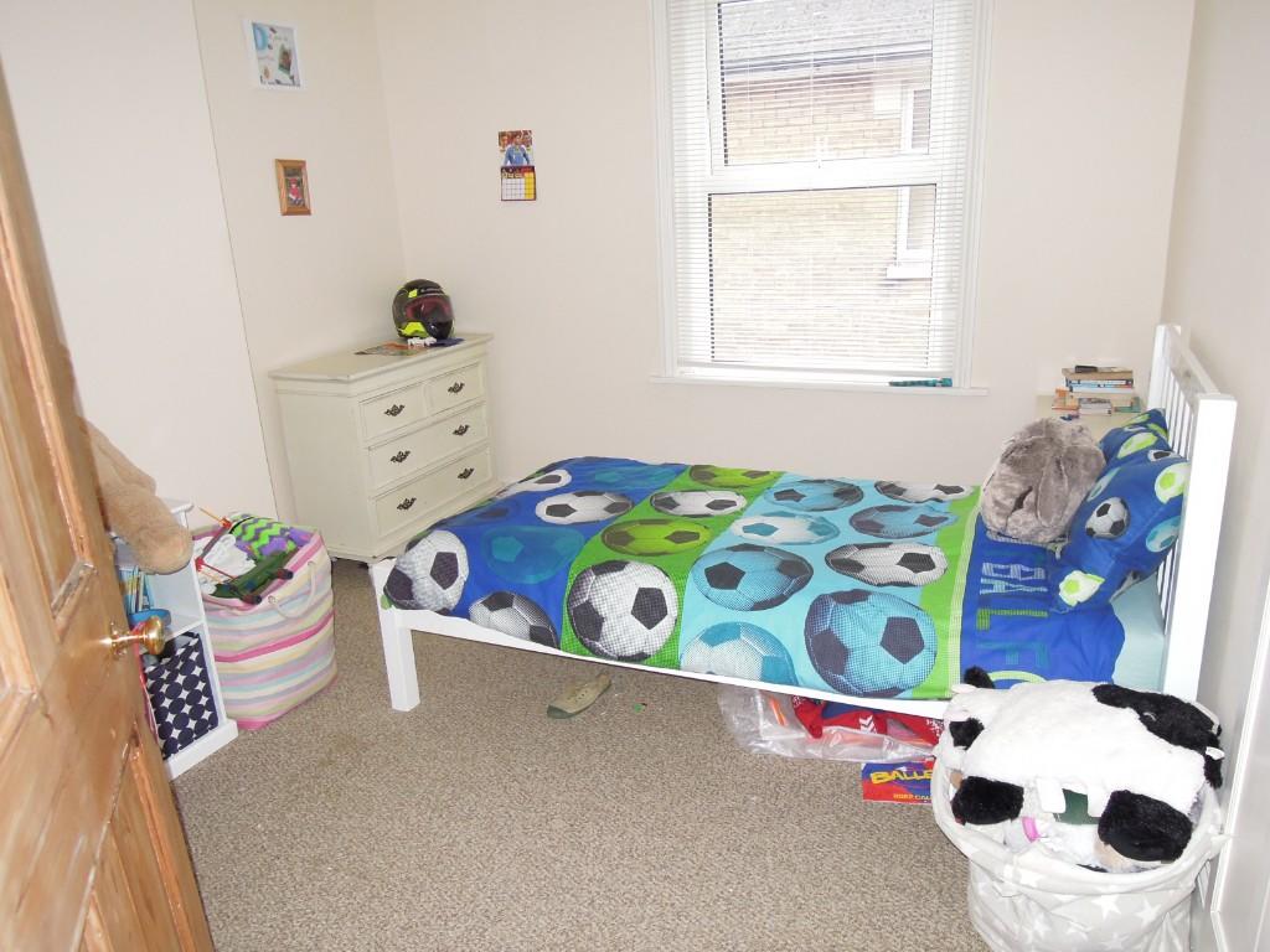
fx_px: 881
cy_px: 476
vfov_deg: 56.8
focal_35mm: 24
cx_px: 635
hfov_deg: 71.6
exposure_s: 1/30
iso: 280
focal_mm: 4.3
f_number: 2.8
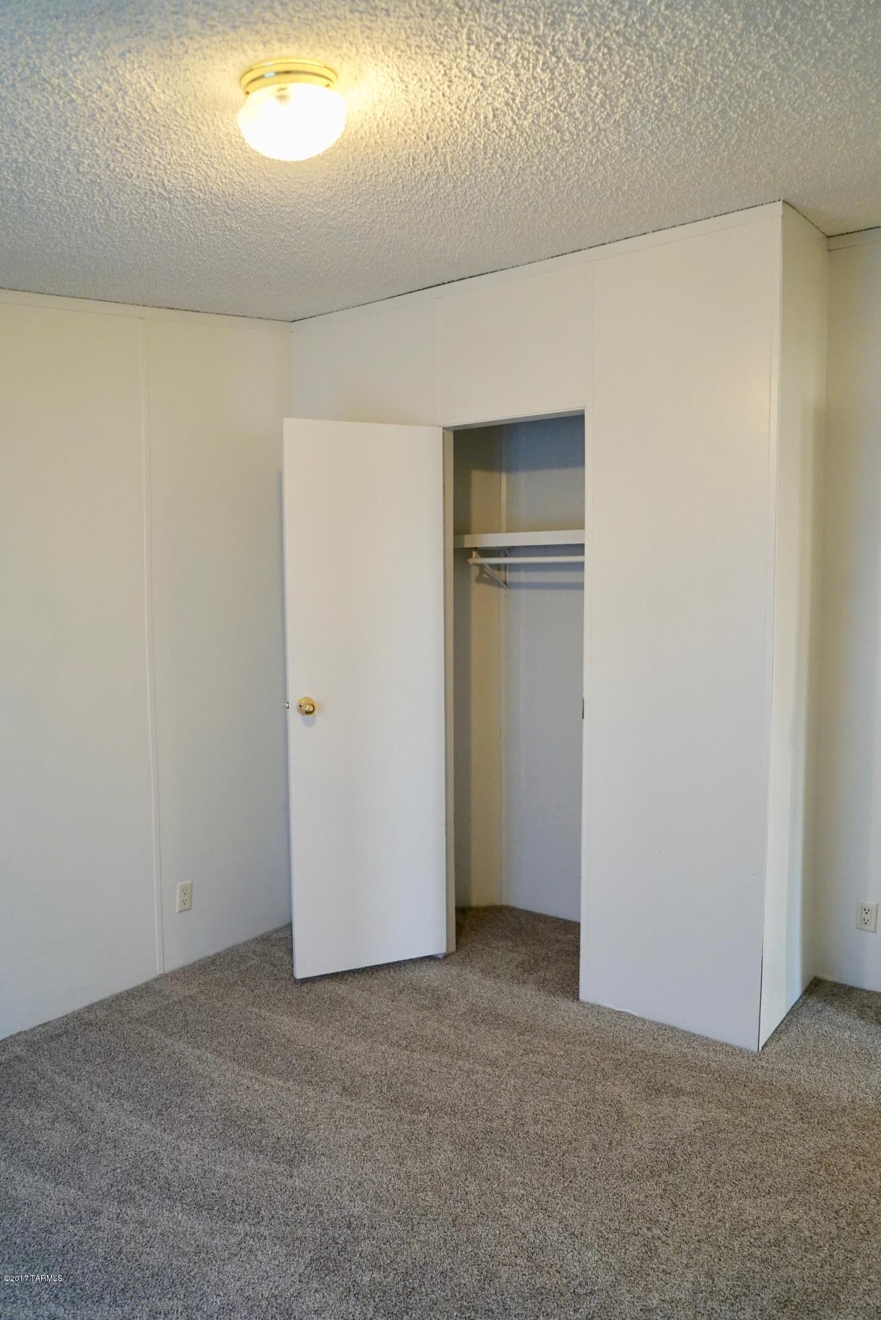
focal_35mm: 24
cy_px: 660
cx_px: 440
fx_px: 880
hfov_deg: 53.2
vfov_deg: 73.7
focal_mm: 24
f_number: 4
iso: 2500
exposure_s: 1/160
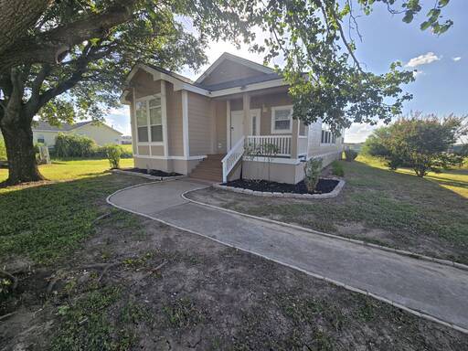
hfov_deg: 106.2
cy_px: 176
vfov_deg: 89.9
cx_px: 234
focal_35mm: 13
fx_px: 176
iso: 50
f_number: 2.2
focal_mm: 2.2
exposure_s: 1/777
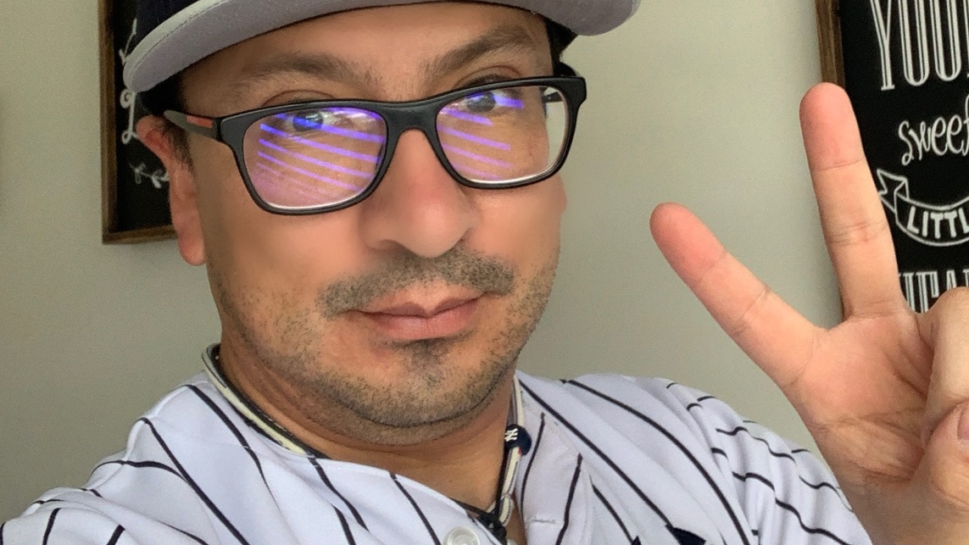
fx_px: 1567
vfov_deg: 19.5
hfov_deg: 34.3
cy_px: 103
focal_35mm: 61
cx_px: 527
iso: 100
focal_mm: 2.87
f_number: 2.2
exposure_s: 1/60
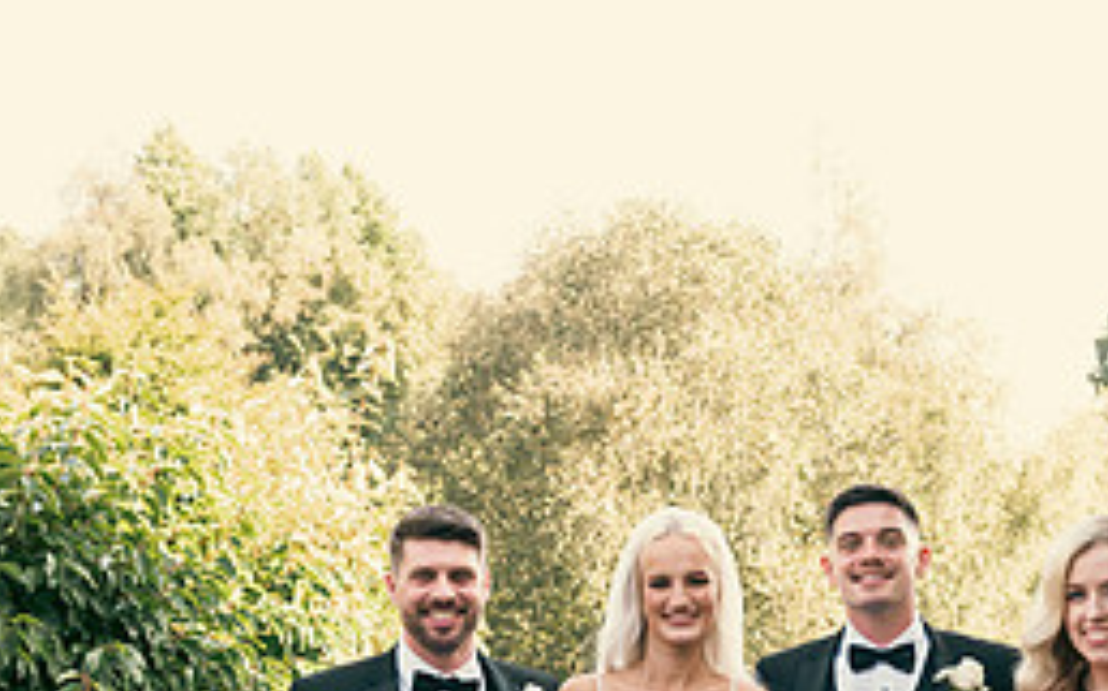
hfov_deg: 28.7
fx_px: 2143
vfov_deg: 17.7
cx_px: 760
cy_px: 770
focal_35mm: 71
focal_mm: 31
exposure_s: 1/160
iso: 320
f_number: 6.3
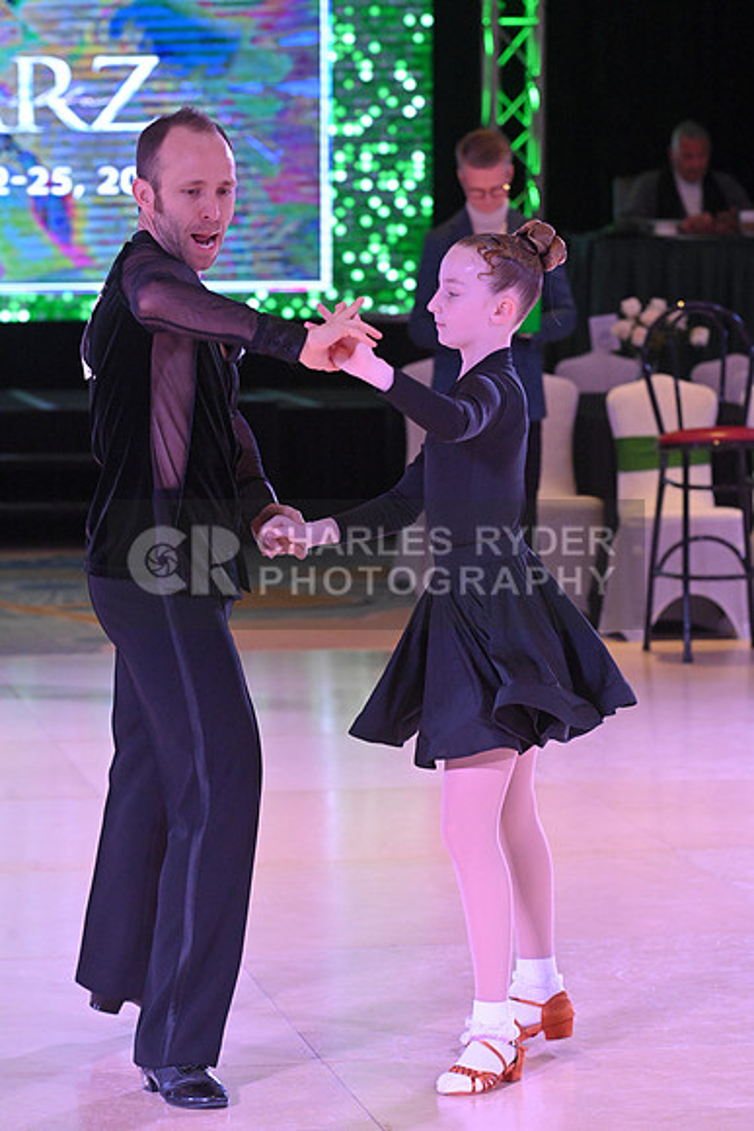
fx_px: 4238
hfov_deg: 10.2
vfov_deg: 15.2
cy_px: 566
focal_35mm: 135
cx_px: 377
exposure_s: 1/400
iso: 5000
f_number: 7.1
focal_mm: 135
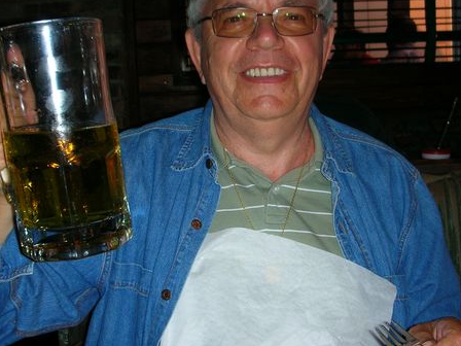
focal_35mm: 50
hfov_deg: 38.1
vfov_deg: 29.1
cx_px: 204
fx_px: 666
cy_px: 168
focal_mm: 5.8
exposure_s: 1/60.1
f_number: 3
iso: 50
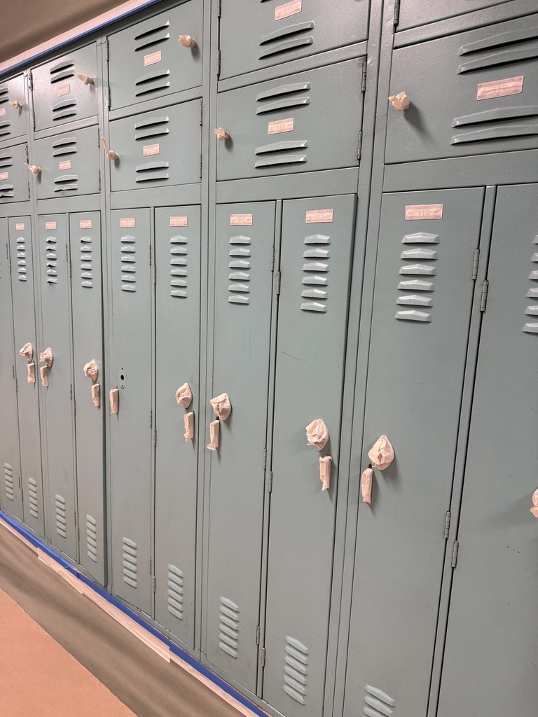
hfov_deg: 56.8
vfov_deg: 71.6
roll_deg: -2.4
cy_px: 358
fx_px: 497
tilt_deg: -10.5
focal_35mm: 24
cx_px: 269
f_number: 1.78
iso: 160
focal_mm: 6.76
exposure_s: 1/60
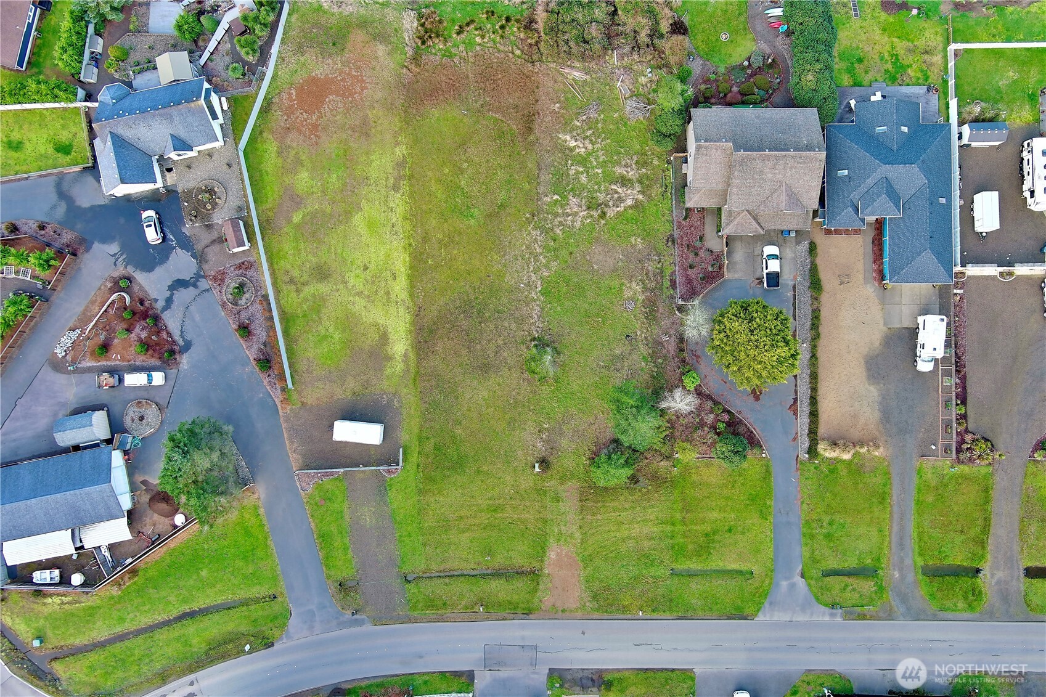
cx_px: 523
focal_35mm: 29
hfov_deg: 63.7
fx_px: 842
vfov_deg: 45.0
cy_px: 348
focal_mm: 10.57
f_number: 2.8
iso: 100
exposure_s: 1/112
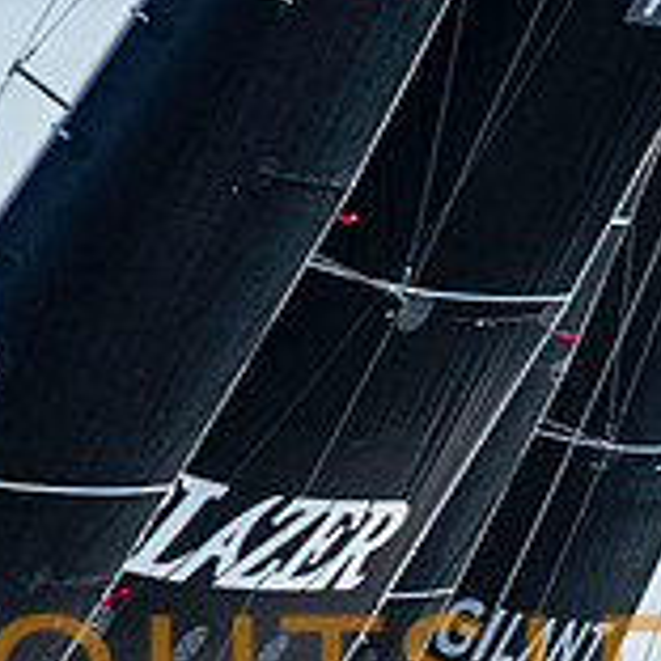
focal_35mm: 1512
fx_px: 32665
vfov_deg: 1.2
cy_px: 646
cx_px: 894
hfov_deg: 1.2
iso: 320
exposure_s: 1/2000
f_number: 5
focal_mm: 300
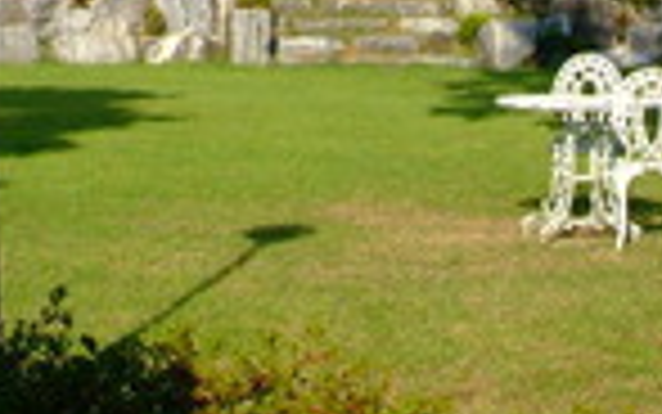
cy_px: 18
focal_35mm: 146
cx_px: 417
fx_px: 2635
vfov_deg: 8.9
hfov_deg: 14.3
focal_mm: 20
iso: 400
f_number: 11
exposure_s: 1/500
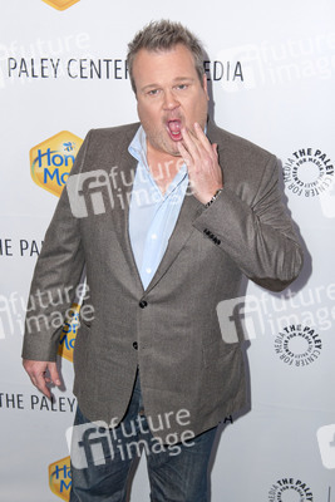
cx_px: 168
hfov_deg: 30.5
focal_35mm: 44
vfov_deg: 44.5
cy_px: 251
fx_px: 614
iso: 500
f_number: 4.5
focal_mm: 44
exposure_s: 1/400
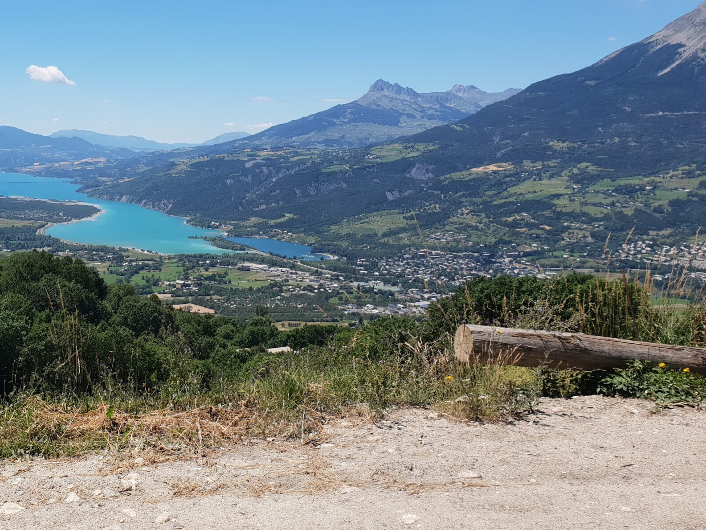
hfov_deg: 43.1
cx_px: 159
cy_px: 186
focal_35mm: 42
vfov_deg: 34.1
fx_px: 857
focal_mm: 4.3
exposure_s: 1/1546
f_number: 2.4
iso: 50
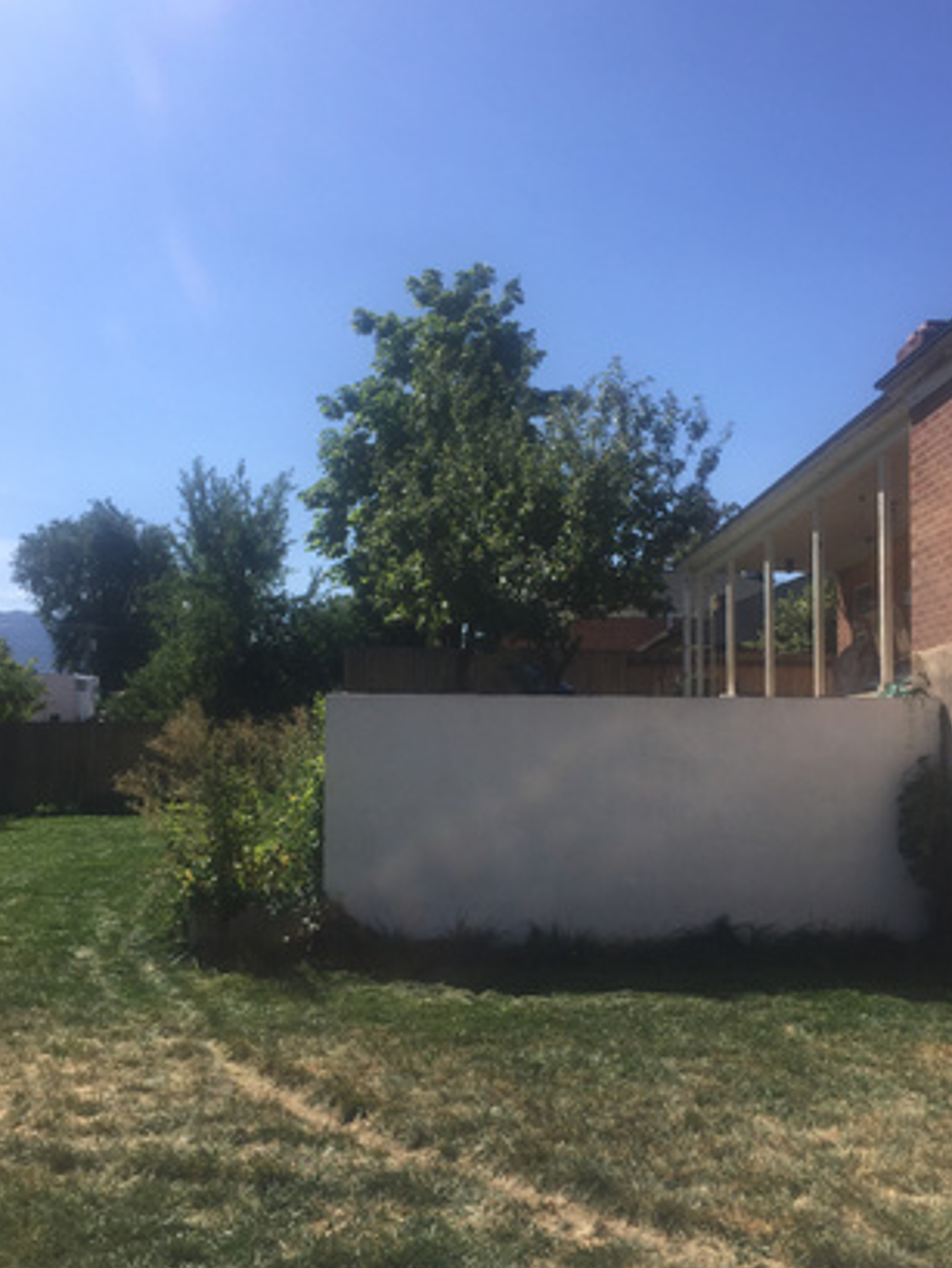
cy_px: 707
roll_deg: -0.5
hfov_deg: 41.8
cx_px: 515
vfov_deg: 53.8
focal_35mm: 34
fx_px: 1246
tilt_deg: +3.9
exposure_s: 1/1980
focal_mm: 4.15
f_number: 2.2
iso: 32
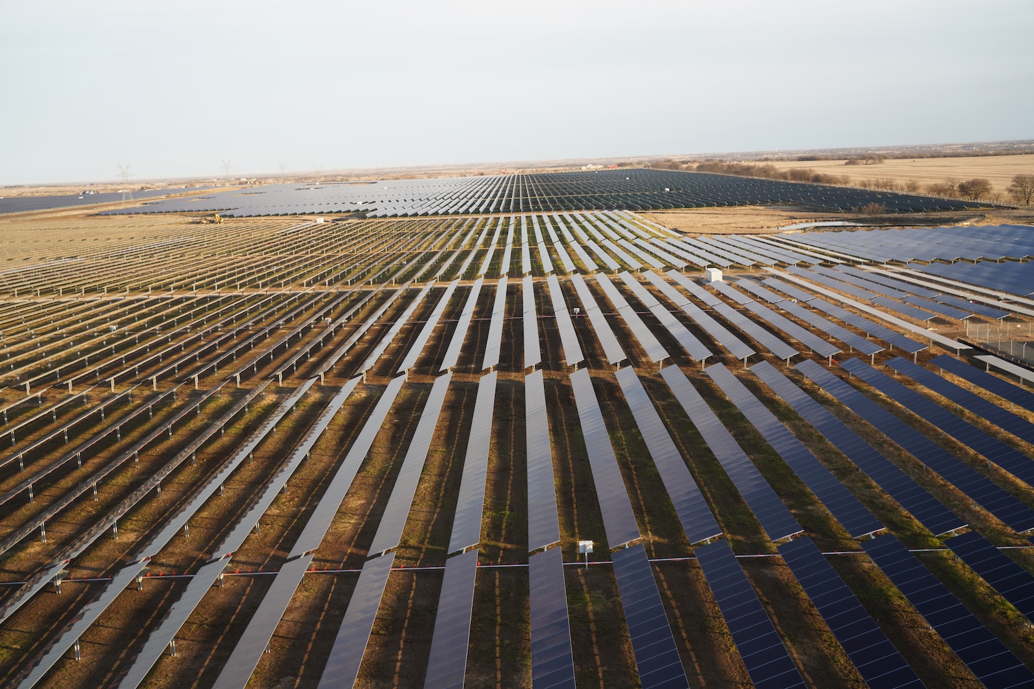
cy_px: 344
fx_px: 1005
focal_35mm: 35
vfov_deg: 37.9
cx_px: 517
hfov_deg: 54.4
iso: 100
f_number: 7.1
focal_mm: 35
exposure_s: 1/60
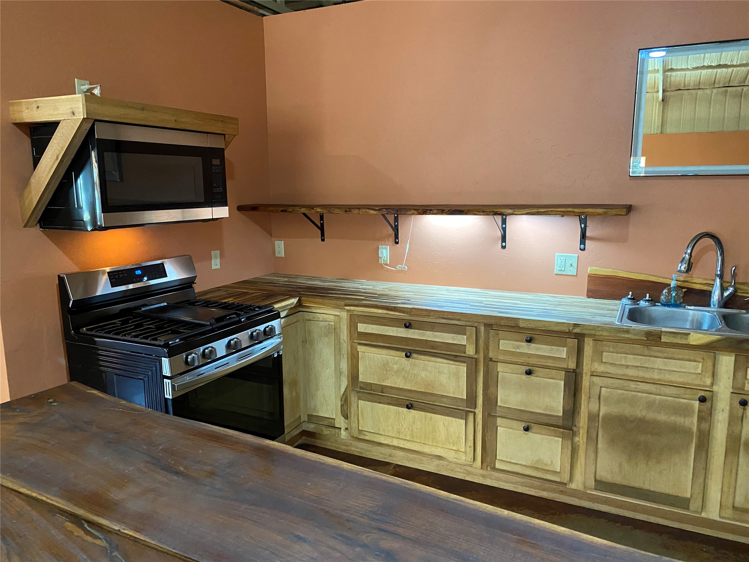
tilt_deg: -11.8
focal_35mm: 26
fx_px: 563
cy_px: 281
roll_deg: -0.3
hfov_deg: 67.3
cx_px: 374
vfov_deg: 53.1
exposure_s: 1/40
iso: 500
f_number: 1.8
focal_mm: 4.25
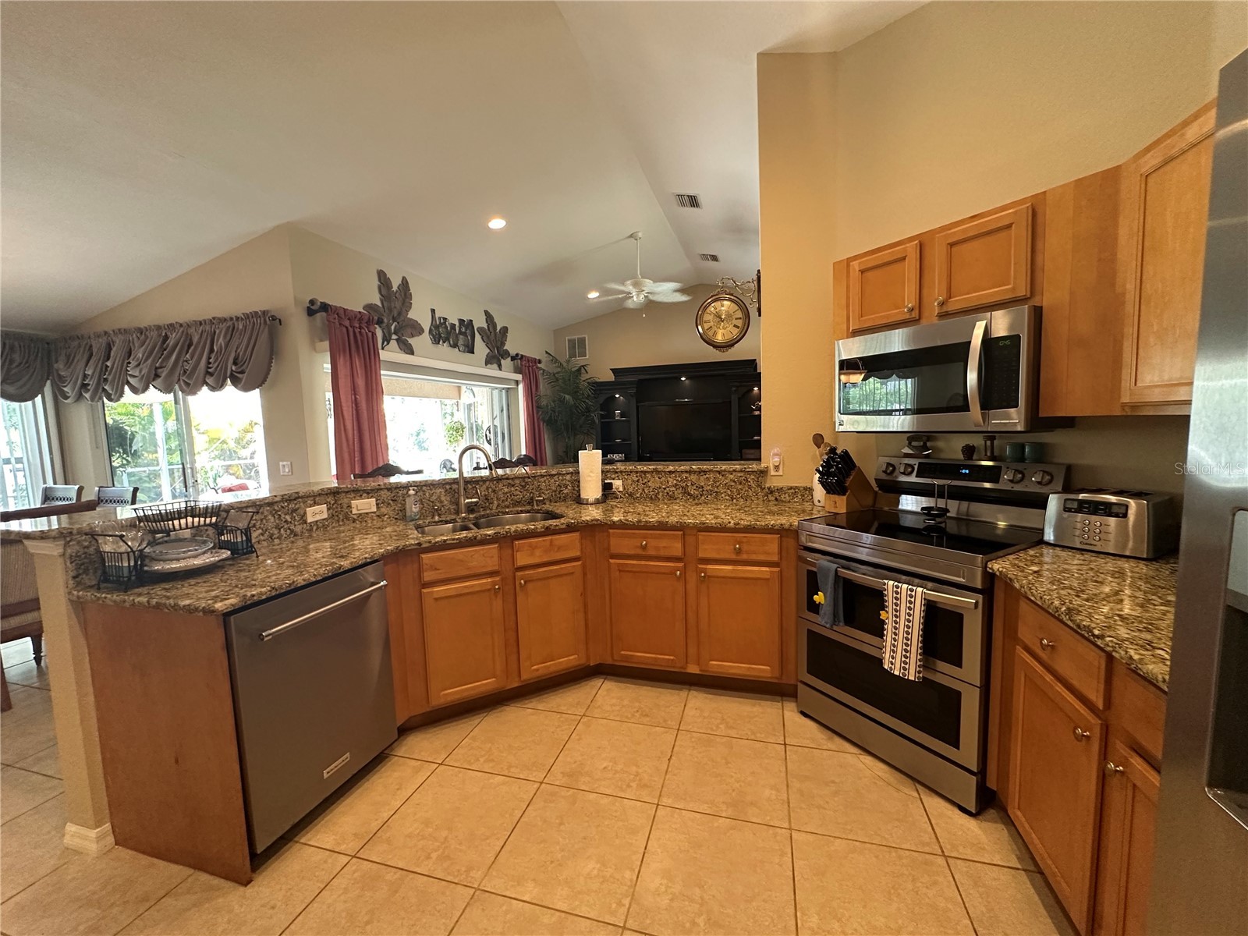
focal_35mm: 14
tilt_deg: -5.1
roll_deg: +1.6
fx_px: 505
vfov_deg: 85.7
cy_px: 468
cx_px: 624
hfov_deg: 102.1
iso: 320
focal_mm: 2.22
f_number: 2.2
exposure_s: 1/60
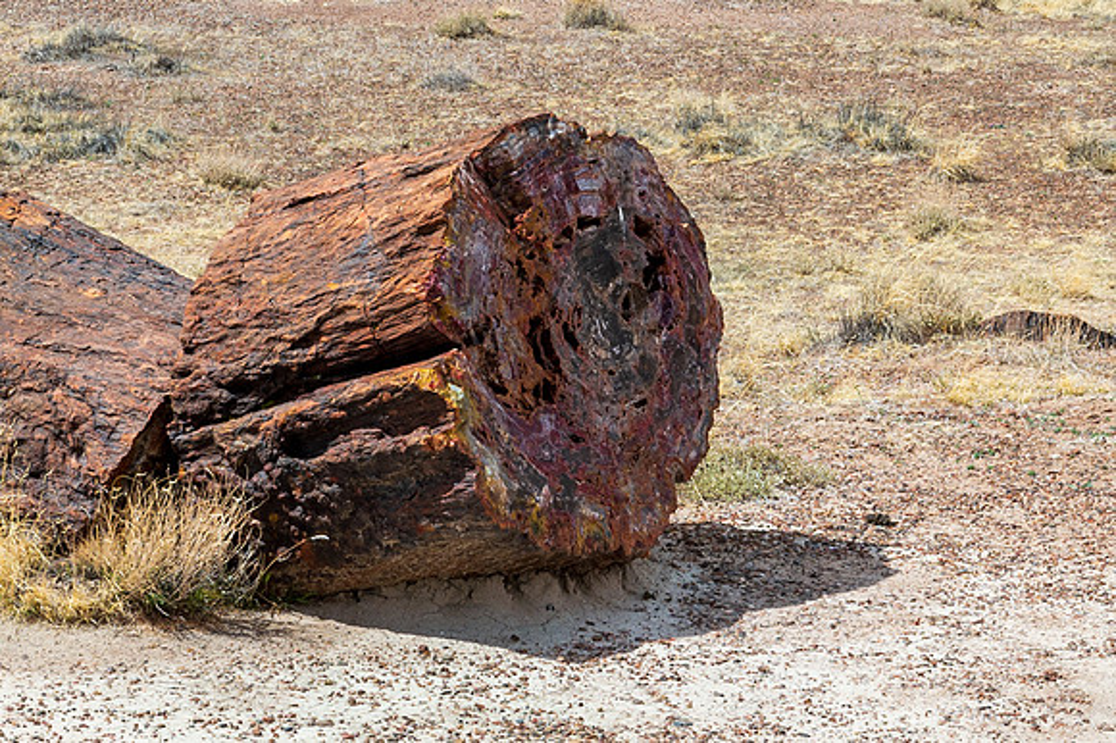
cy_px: 140
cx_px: 542
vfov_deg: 7.4
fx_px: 5717
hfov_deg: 11.1
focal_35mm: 185
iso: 220
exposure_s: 1/250
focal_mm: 70
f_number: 18
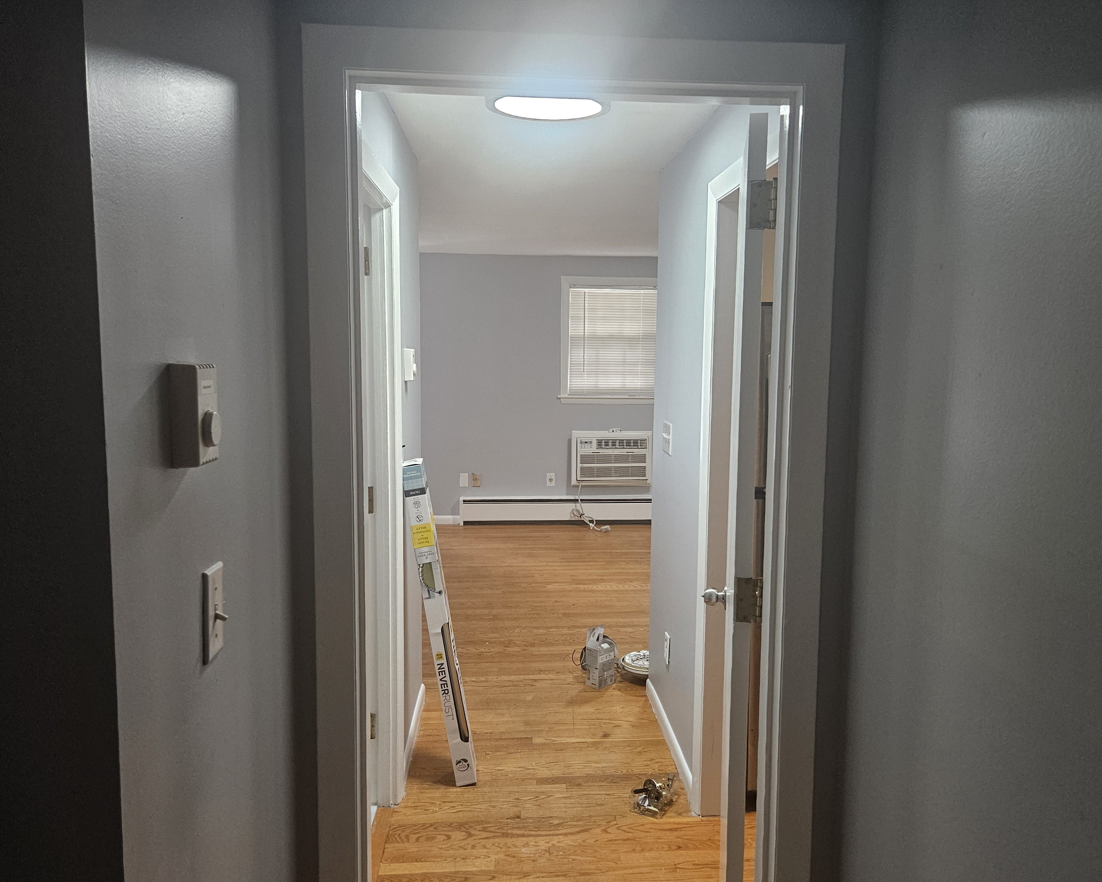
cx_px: 604
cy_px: 462
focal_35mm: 28
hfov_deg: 62.1
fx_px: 913
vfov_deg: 51.5
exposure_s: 1/120
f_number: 1.8
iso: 400
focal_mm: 5.4
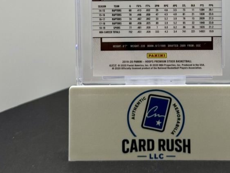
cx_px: 157
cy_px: -10
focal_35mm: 88
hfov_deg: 22.2
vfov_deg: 16.3
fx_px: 585
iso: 64
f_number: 1.78
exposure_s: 1/349
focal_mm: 6.76
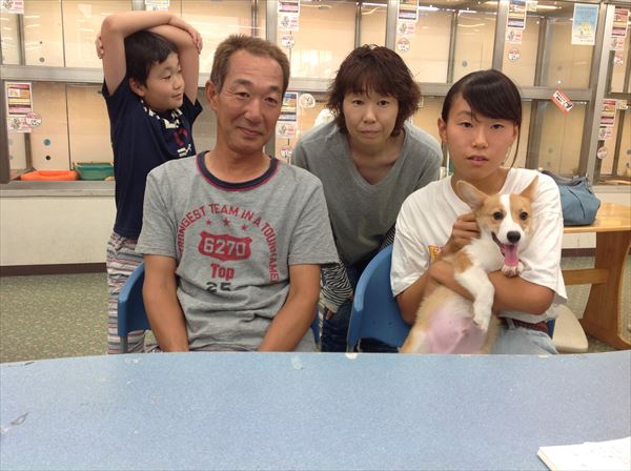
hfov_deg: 52.7
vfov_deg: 40.6
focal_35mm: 35
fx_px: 637
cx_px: 316
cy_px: 236
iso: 64
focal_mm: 4.28
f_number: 2.4
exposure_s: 1/30
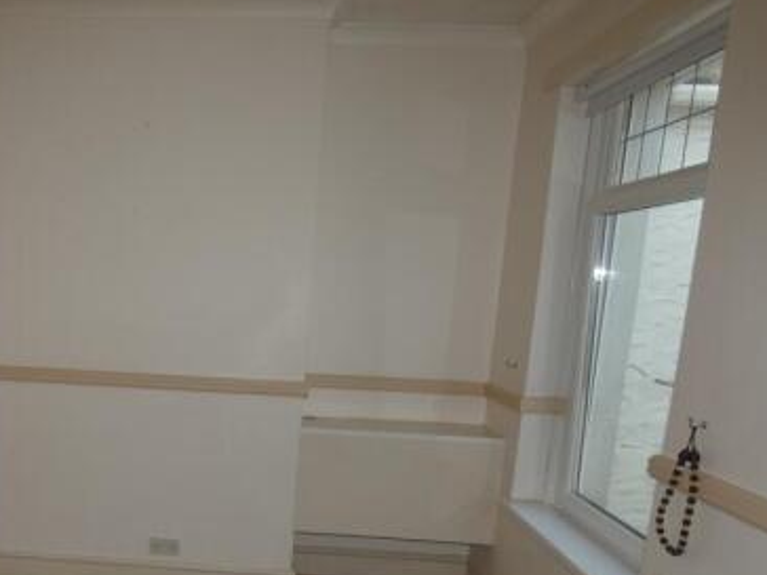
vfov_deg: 42.9
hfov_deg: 54.2
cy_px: 427
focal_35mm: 32
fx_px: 709
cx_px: 191
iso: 80
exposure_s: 1/125
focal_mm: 3.6
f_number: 2.8
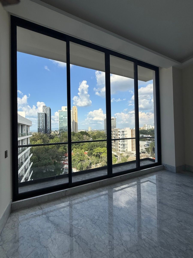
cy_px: 129
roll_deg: +1.9
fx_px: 104
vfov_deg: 102.1
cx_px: 96
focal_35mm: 14
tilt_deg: +2.8
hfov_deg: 85.7
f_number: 2.2
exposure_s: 1/1613
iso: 50
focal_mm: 2.22
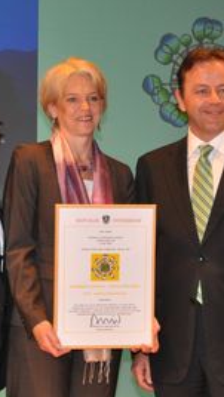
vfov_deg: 11.6
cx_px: 117
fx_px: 1962
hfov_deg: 6.5
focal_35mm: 186
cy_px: 188
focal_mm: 62
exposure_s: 1/60
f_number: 5.3
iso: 800
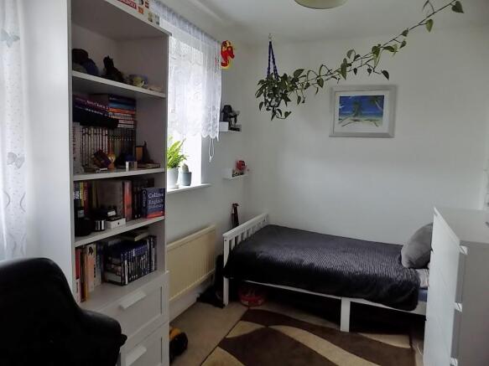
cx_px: 244
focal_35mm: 23
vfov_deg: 58.9
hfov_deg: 73.9
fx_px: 325
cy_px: 183
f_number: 3.1
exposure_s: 1/30
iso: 200
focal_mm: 4
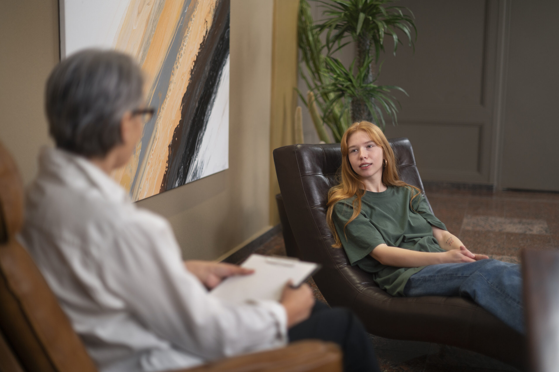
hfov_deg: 39.6
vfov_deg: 27.0
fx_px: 776
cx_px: 280
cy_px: 186
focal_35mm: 50
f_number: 1.8
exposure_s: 1/200
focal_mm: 50
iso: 640
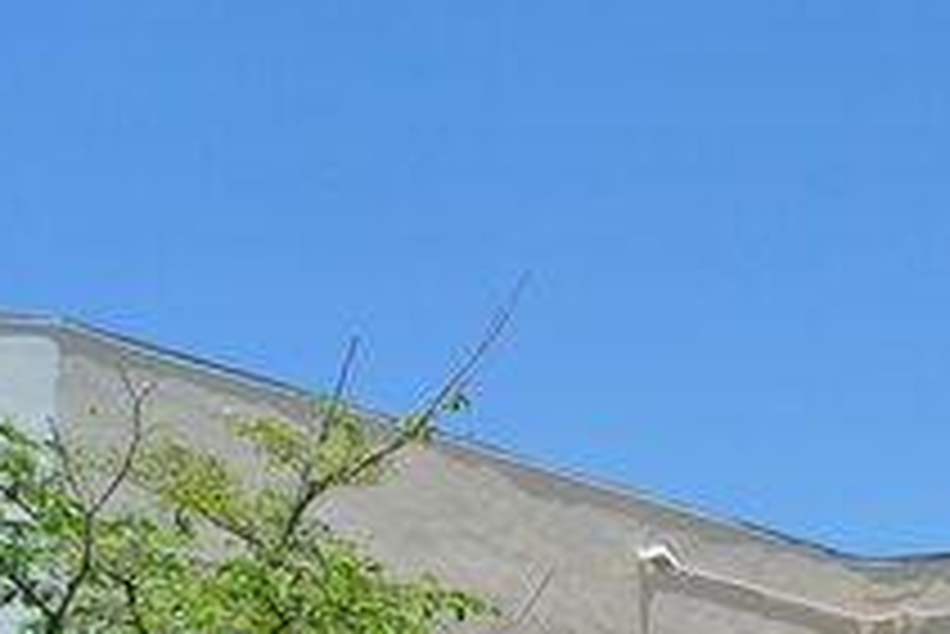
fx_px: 2561
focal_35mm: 97
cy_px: 800
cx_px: 1022
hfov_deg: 20.1
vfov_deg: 13.7
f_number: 5
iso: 100
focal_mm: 12.2
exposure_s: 1/800
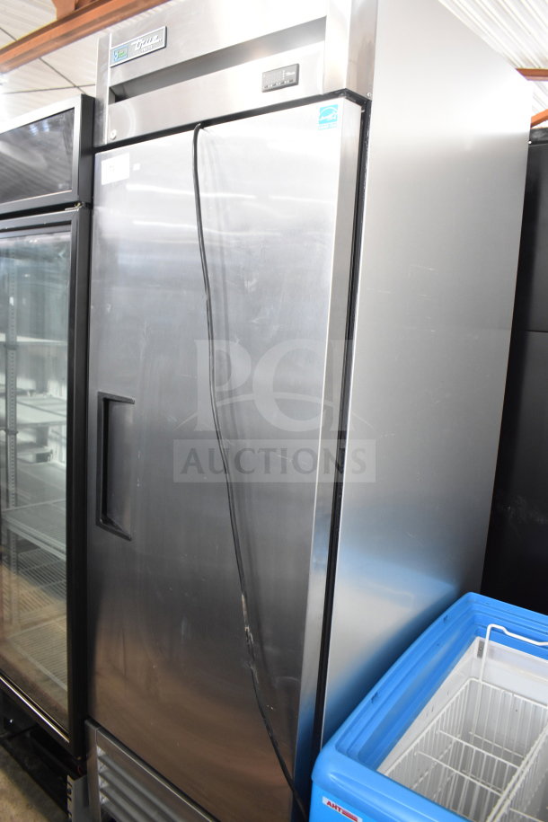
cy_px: 411
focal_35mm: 27
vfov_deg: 67.4
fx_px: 616
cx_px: 274
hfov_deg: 47.9
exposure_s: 1/30
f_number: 3.5
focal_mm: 18
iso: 1600
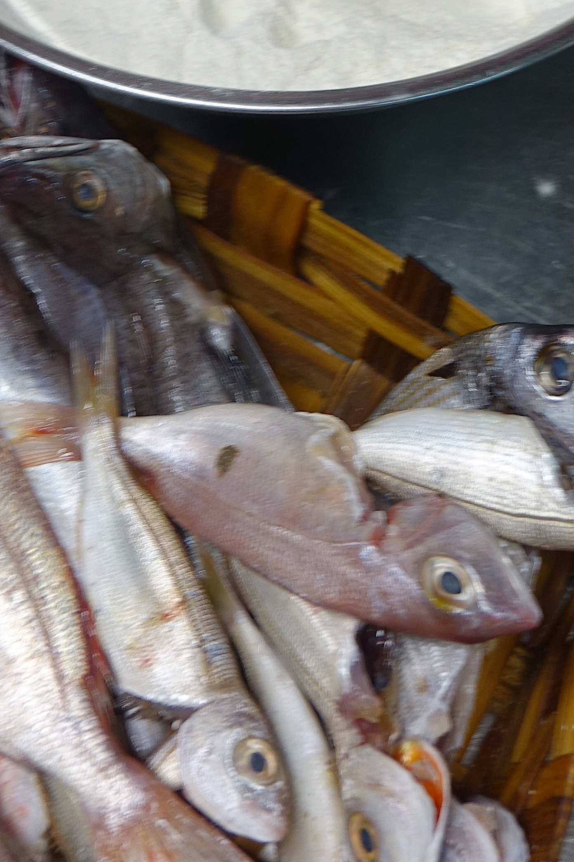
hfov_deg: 21.6
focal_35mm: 63
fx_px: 1507
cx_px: 317
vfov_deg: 27.5
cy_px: -204
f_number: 2.8
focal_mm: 8.8
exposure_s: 1/40
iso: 125
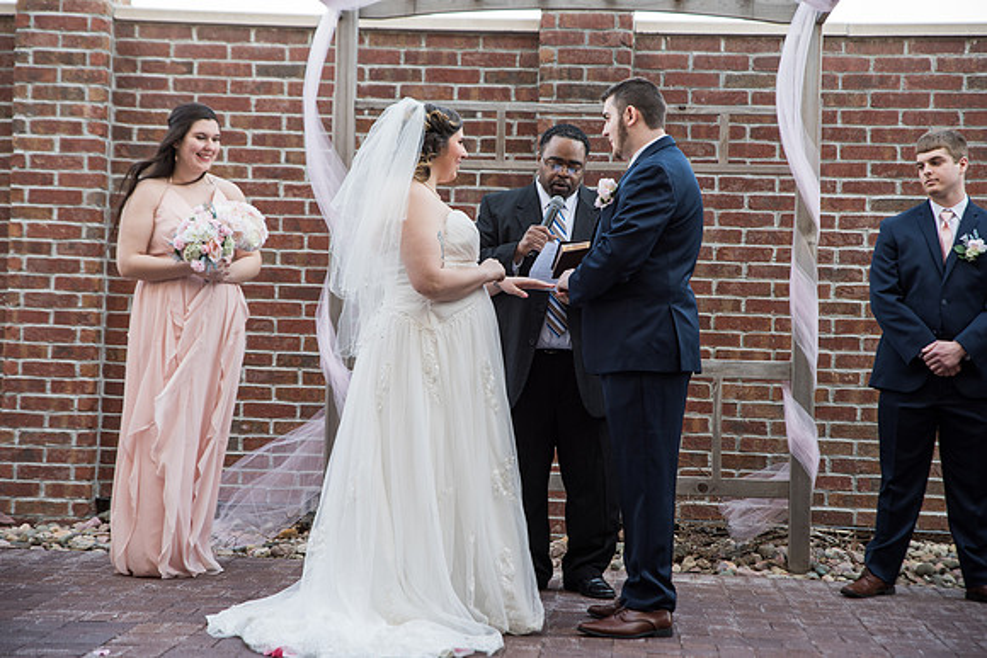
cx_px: 494
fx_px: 1920
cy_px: 329
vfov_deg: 19.5
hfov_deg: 28.8
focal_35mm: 70
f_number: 3.5
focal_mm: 70
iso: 250
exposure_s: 1/200
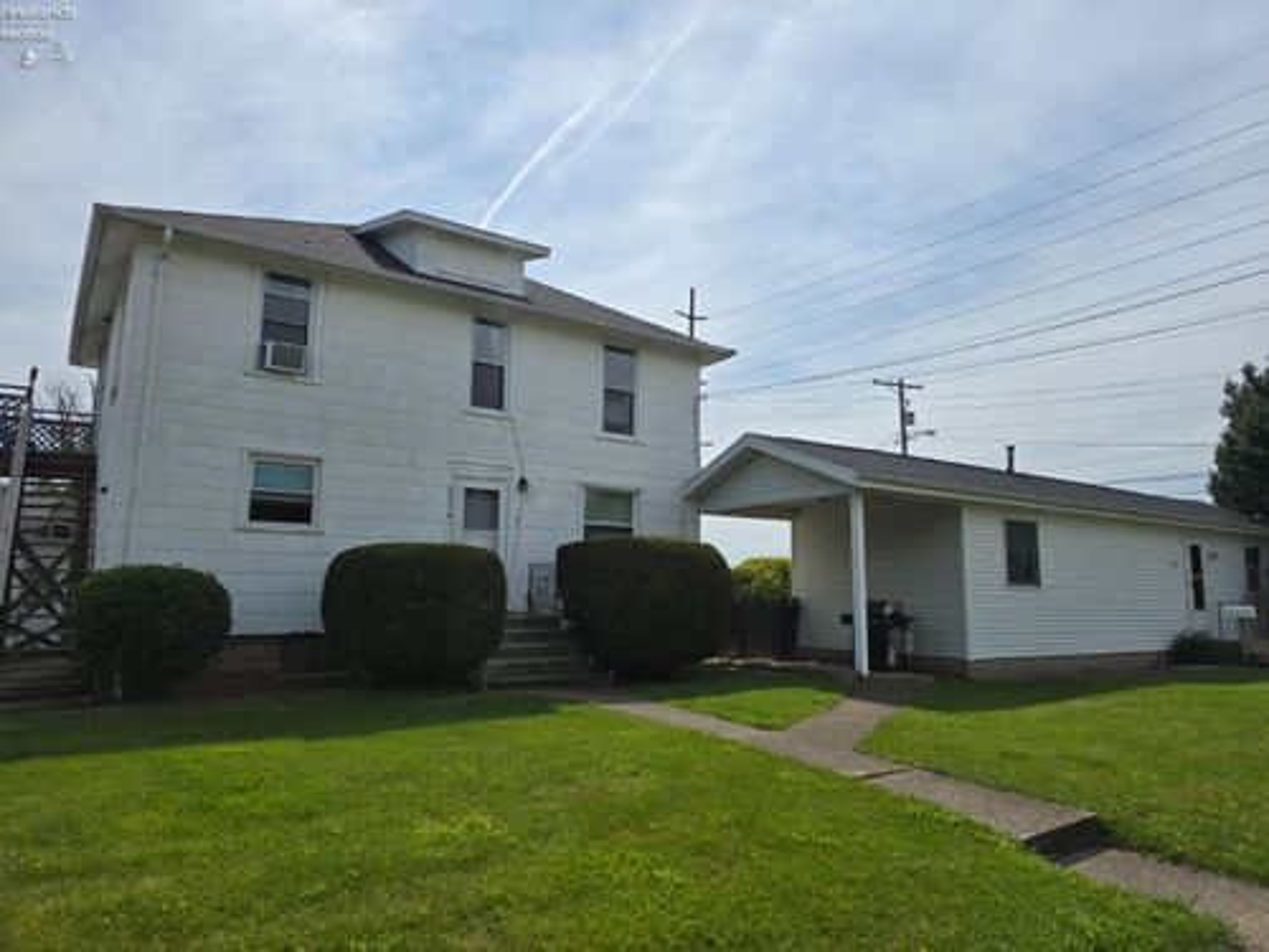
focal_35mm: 23
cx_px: 634
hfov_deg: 73.9
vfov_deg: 58.9
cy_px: 476
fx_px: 843
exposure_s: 1/1619
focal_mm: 6.3
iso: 12
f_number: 1.7
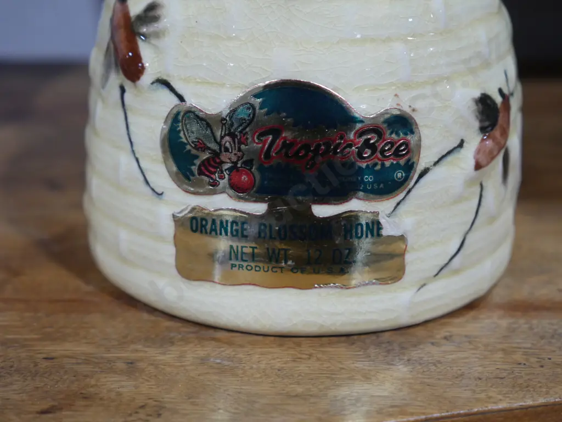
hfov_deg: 25.7
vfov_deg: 19.4
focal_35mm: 76
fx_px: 1234
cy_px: 211
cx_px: 281
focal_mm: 38
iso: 1250
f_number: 5.5
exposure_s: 1/100
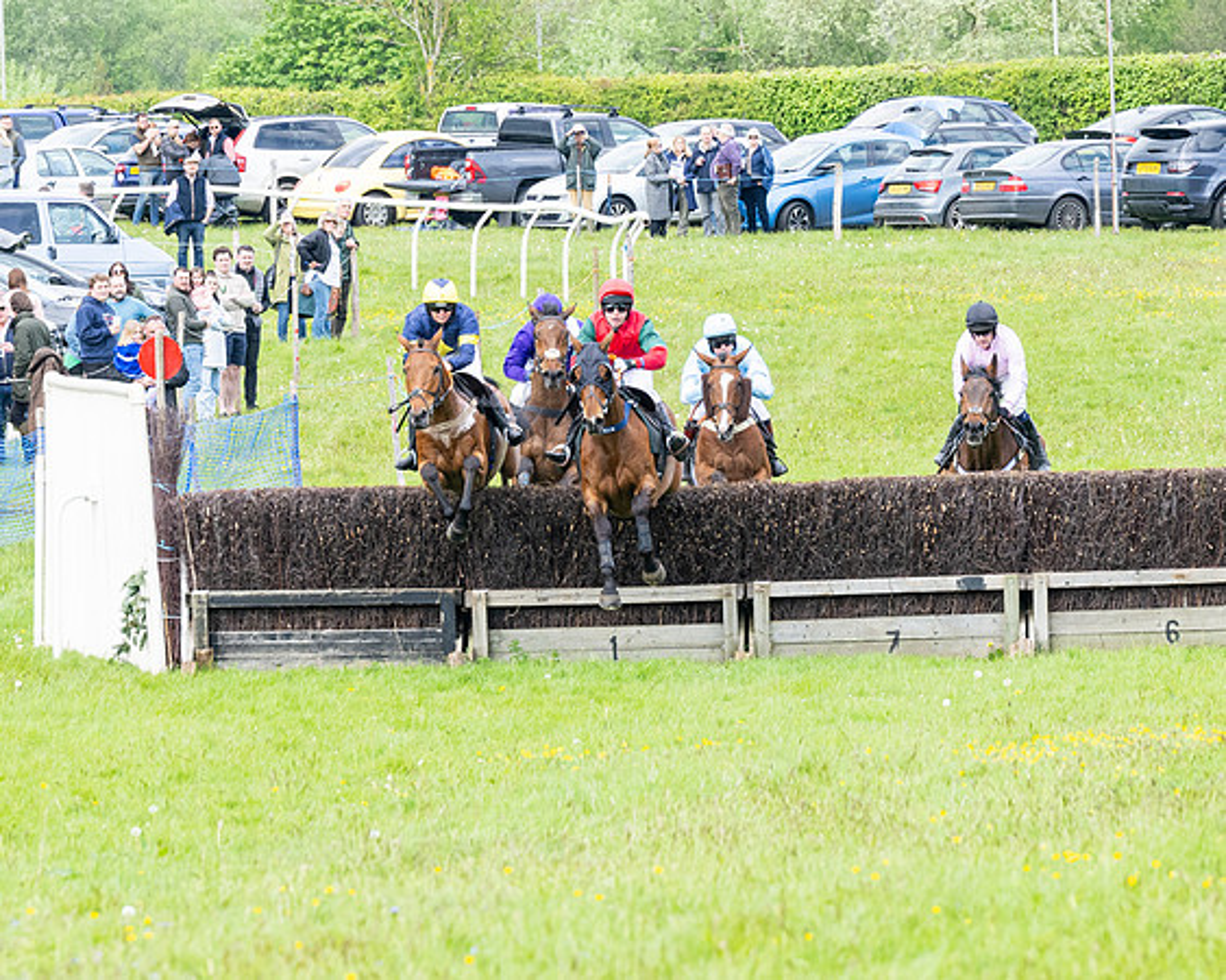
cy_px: 426
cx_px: 610
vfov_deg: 3.7
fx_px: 15096
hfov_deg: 4.7
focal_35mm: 416
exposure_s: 1/500
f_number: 6.3
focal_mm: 170
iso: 400
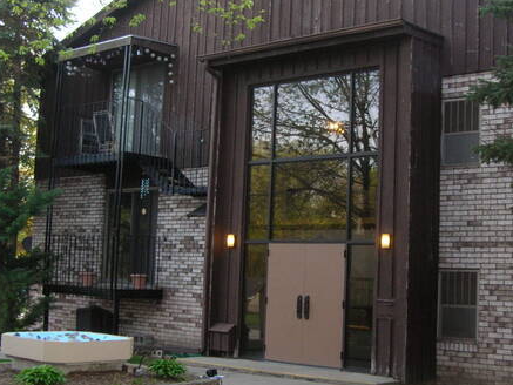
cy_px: 189
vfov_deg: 26.6
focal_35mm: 55
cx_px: 325
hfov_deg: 34.7
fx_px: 815
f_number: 2.7
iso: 103
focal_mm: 6
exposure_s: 1/60.1
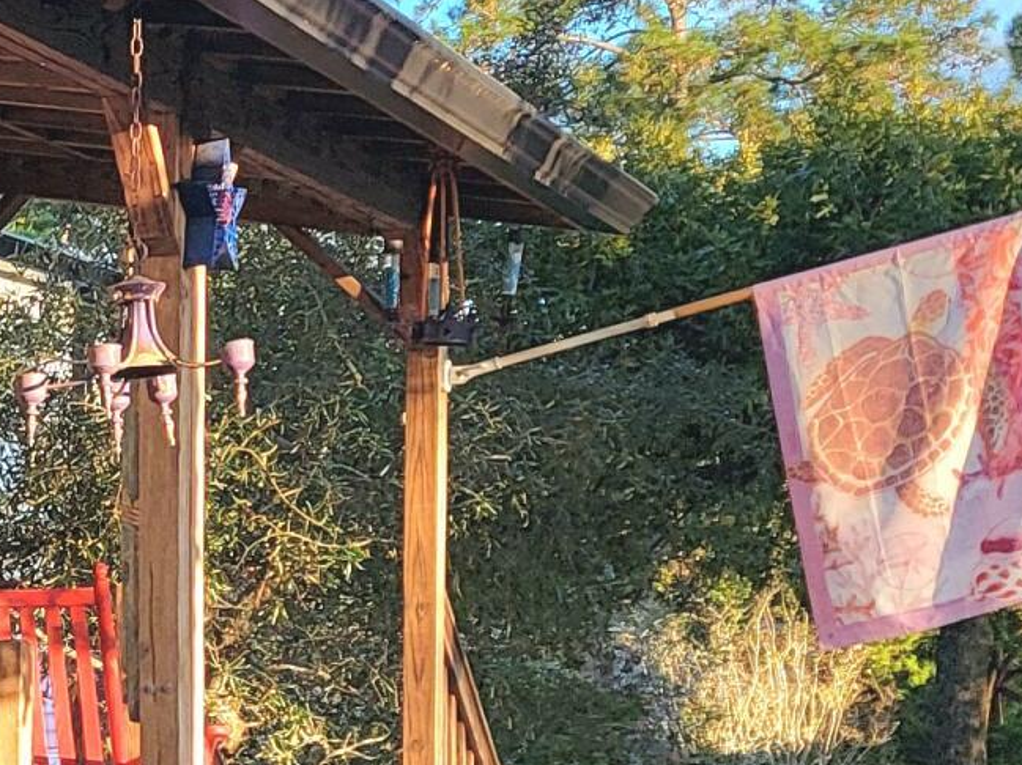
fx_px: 3275
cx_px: -561
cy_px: 735
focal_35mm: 111
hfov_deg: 16.1
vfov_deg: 13.2
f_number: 1.8
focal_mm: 6.7
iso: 16
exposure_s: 1/238
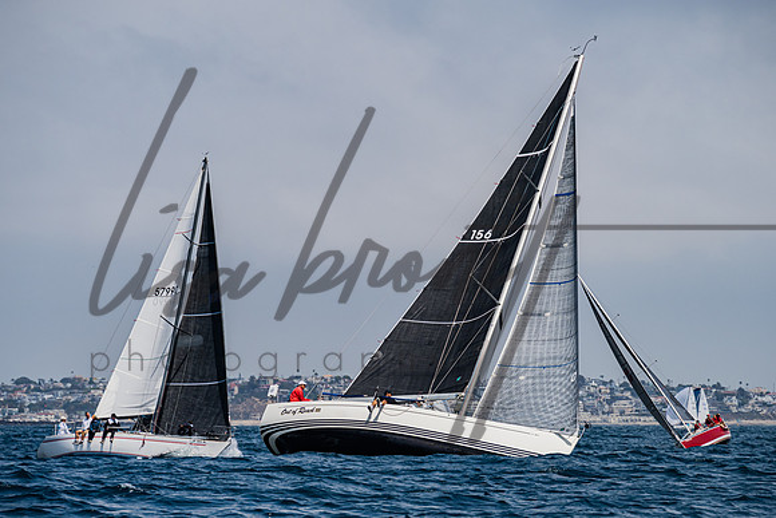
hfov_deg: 9.8
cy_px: 299
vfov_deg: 6.6
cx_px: 386
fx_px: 4511
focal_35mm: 209
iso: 250
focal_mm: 165
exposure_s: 1/1250
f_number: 6.3
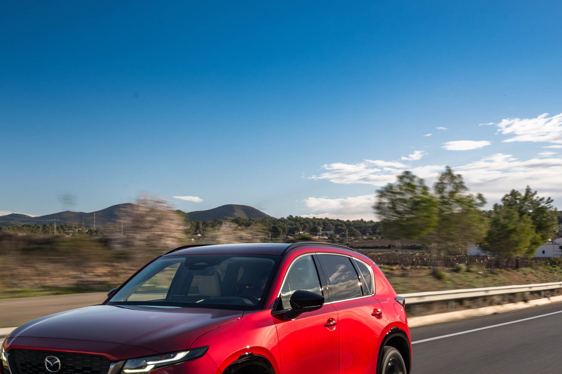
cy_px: 237
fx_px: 796
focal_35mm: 51
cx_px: 133
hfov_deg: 37.8
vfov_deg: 26.4
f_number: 11
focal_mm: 32
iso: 40
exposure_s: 1/25
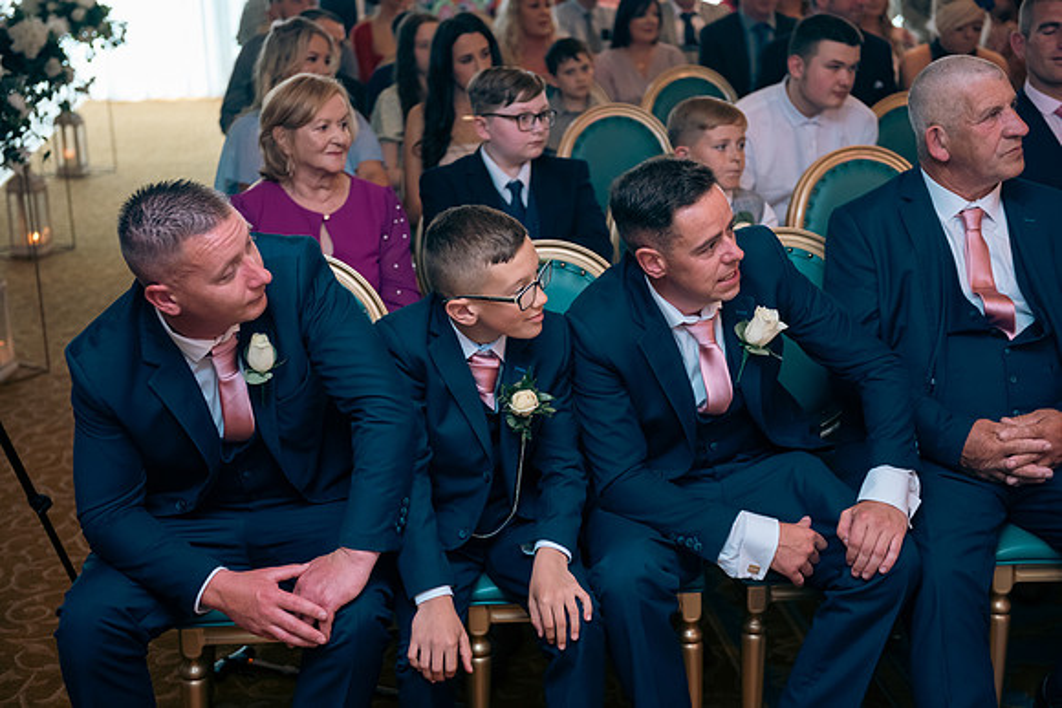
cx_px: 531
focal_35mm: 56
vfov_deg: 24.2
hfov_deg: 35.6
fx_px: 1652
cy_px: 354
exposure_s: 1/160
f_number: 3.5
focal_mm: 56
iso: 640
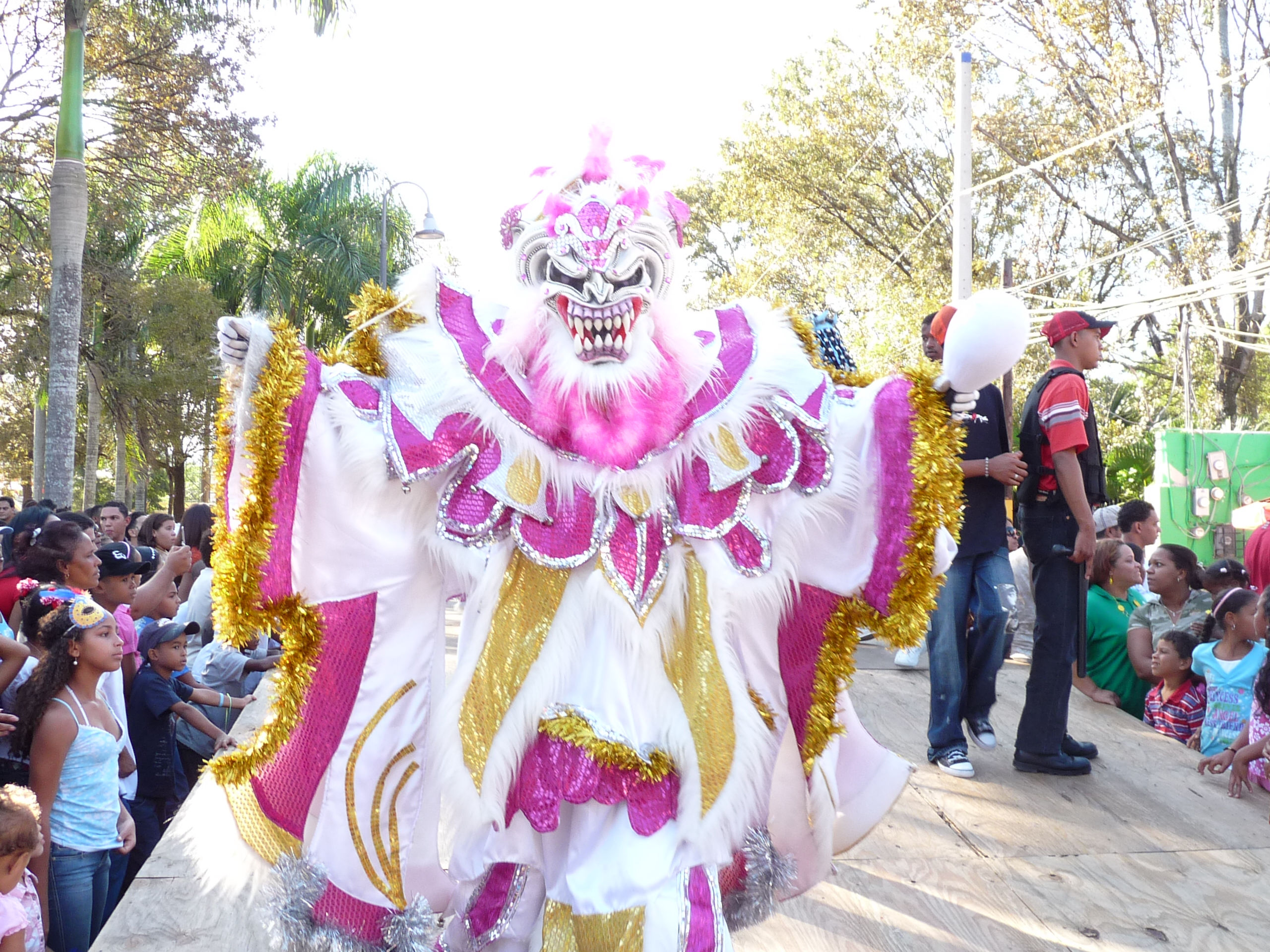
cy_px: 476
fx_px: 1357
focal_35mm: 37
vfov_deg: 38.7
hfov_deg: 50.1
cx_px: 635
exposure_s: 1/100
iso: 100
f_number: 2.8
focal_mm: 4.8
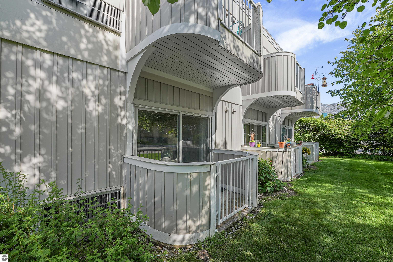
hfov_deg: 101.9
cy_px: 131
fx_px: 159
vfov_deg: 78.9
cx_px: 196
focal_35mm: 15
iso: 200
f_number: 7.1
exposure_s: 1/250
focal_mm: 14.6
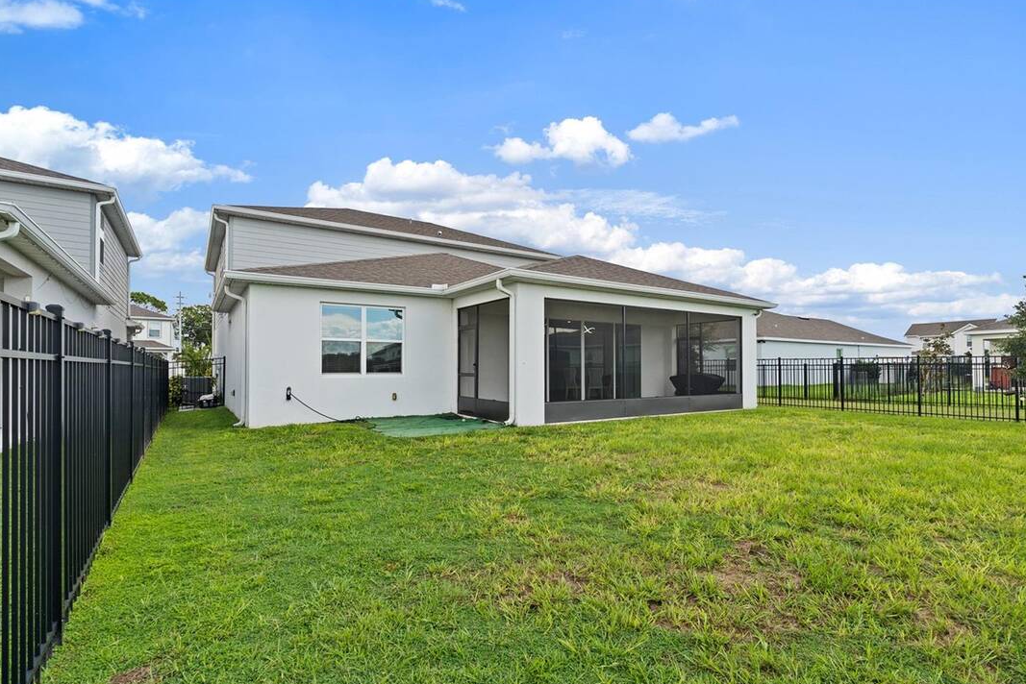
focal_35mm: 18
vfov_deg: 67.3
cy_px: 376
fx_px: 513
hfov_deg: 89.8
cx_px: 558
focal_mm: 16
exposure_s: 1/30
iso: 80
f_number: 9
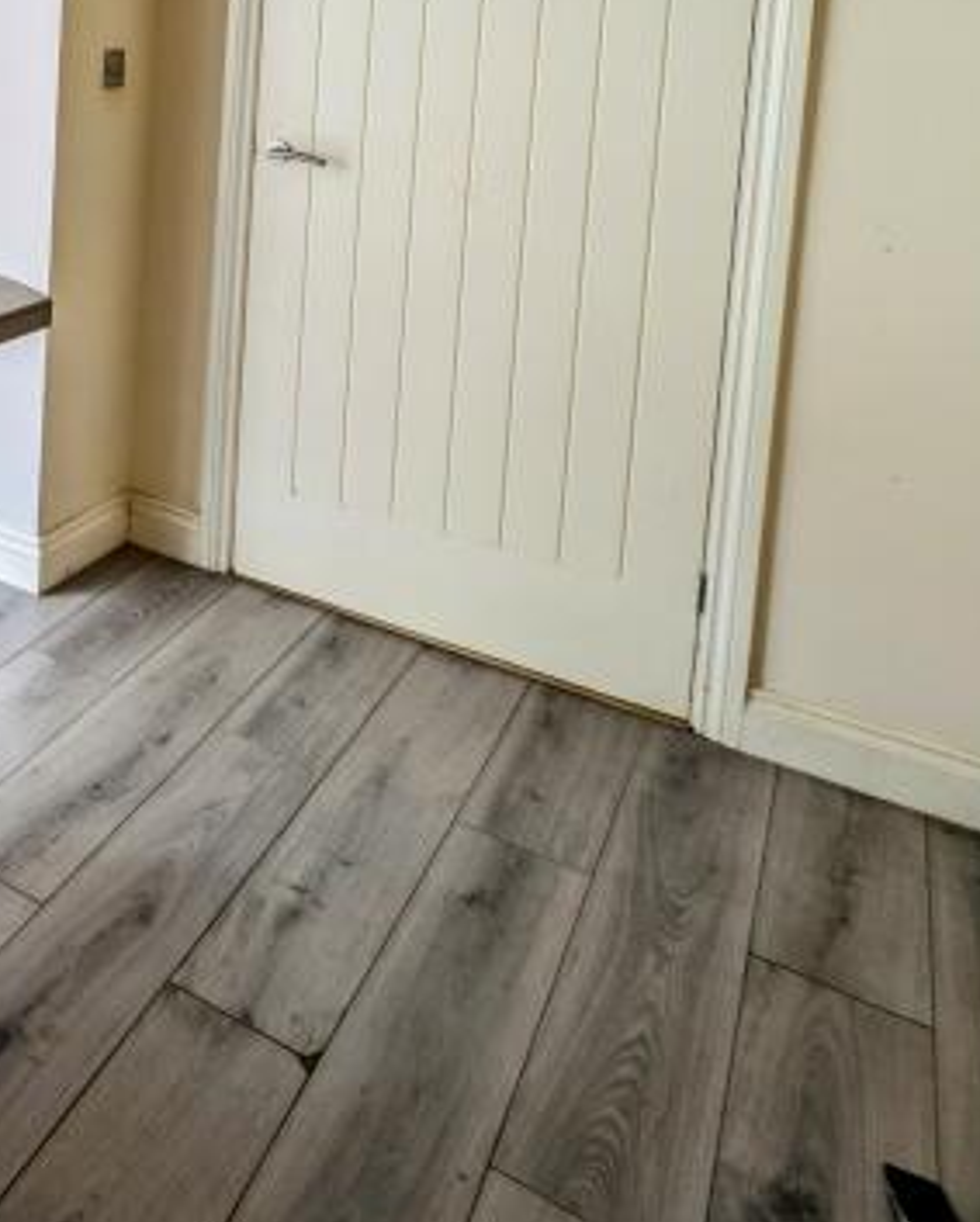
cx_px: -249
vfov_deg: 46.8
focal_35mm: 34
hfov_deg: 33.5
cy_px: 92
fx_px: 1231
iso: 41
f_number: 1.95
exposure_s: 1/21.5
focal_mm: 2.23
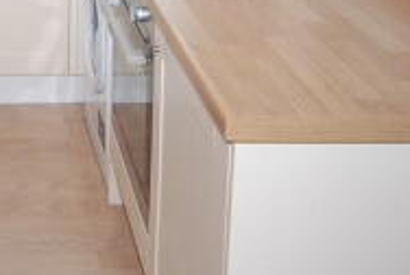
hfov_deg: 25.3
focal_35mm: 73
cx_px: -62
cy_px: -110
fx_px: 833
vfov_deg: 17.3
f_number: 5.6
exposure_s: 1/125
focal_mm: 14
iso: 180
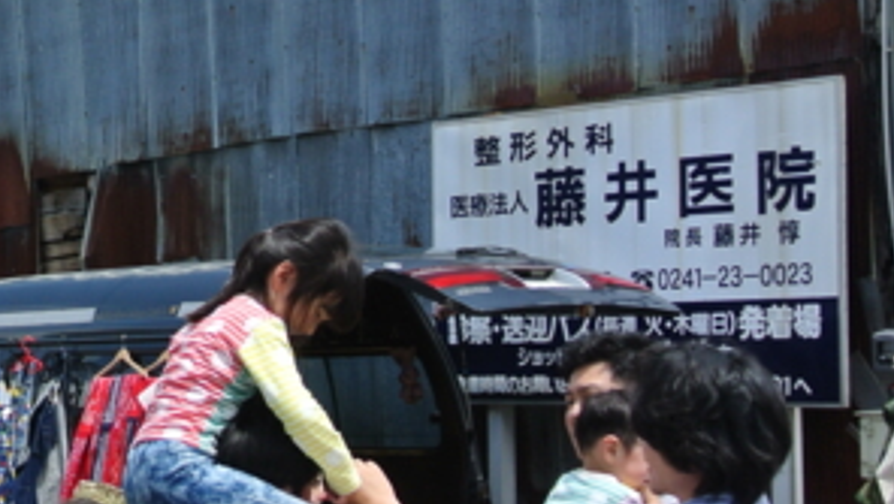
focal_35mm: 102
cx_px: -211
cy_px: 290
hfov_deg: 19.6
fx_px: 2420
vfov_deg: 11.9
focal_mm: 13.6
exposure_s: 1/640
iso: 100
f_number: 4.5
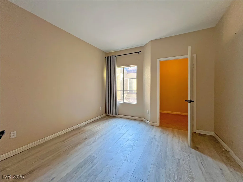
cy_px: 91
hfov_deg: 106.2
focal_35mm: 13
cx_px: 122
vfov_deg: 89.9
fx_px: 91
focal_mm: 1.57
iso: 160
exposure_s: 1/60
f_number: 1.8
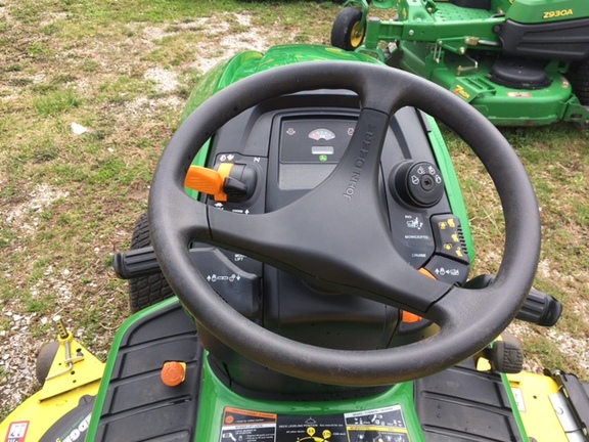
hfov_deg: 61.7
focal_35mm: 29
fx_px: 493
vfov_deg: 48.2
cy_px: 221
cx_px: 294
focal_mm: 4.15
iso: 25
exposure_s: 1/516
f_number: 2.2
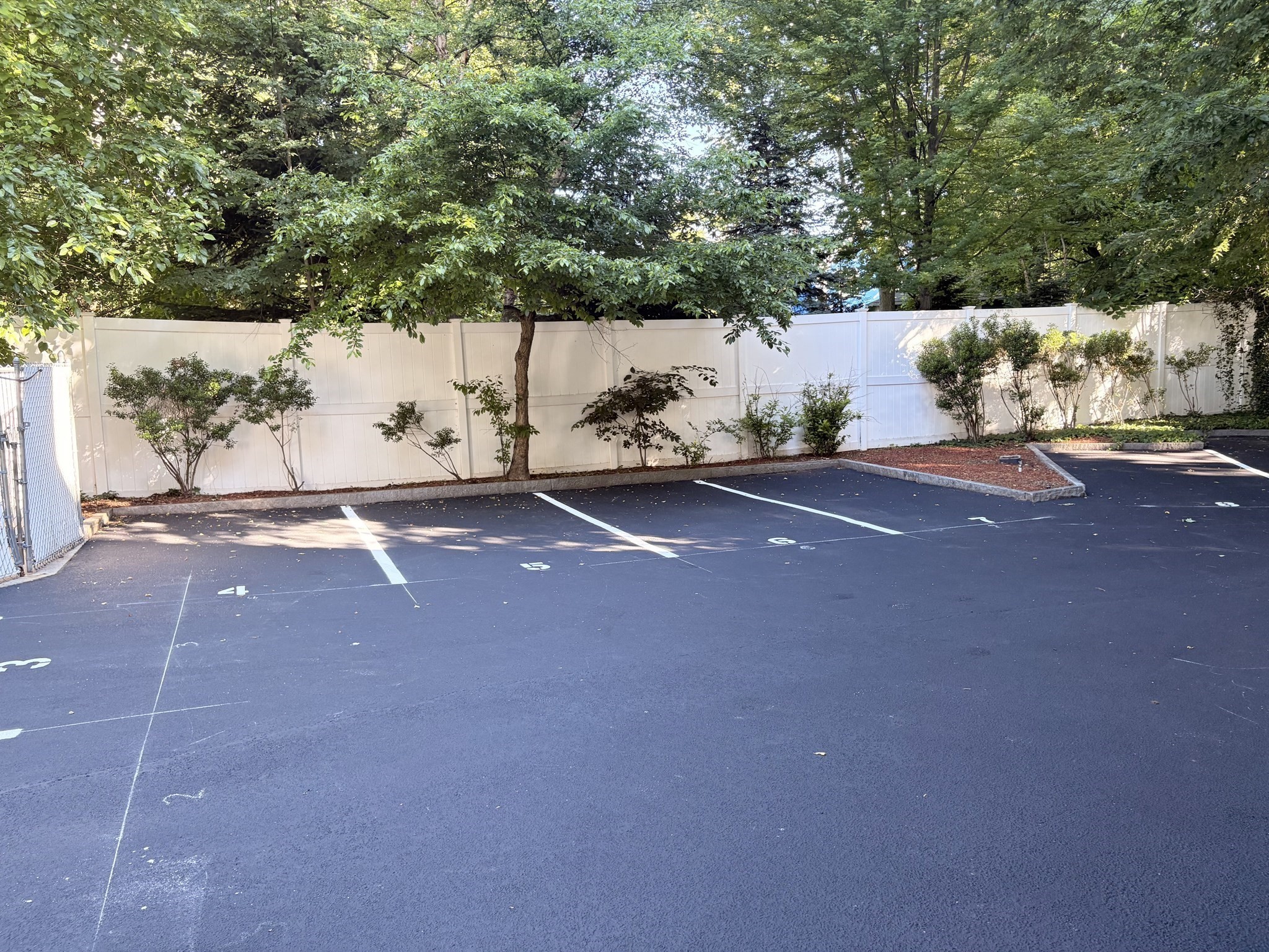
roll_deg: +2.1
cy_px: 476
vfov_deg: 53.1
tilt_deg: -6.0
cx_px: 634
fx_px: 953
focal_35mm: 26
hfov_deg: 67.3
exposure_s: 1/129
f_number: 1.6
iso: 125
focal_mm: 5.96
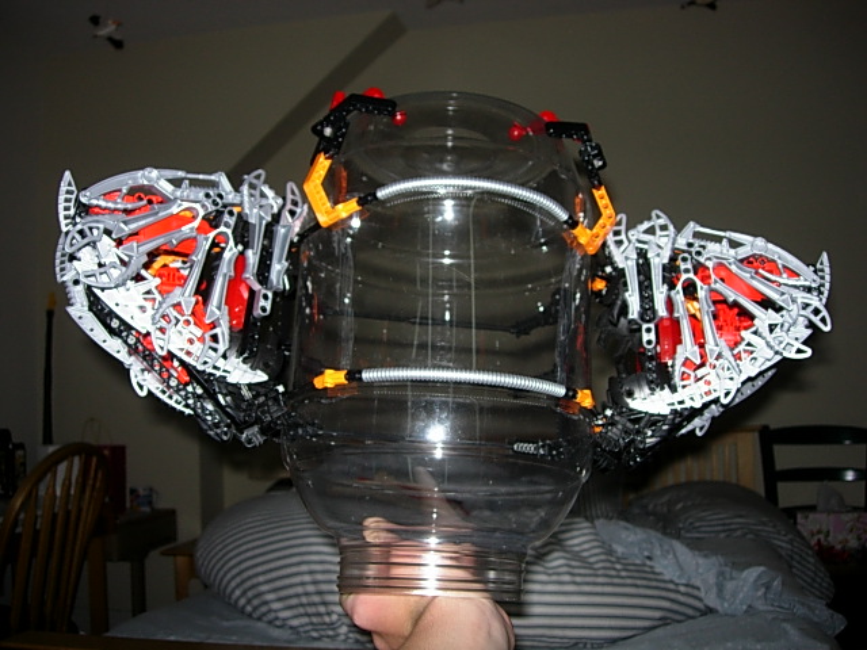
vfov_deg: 37.7
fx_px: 952
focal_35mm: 38
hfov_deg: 49.0
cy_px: 325
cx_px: 434
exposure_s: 1/64
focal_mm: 7.8
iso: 79
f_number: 2.8
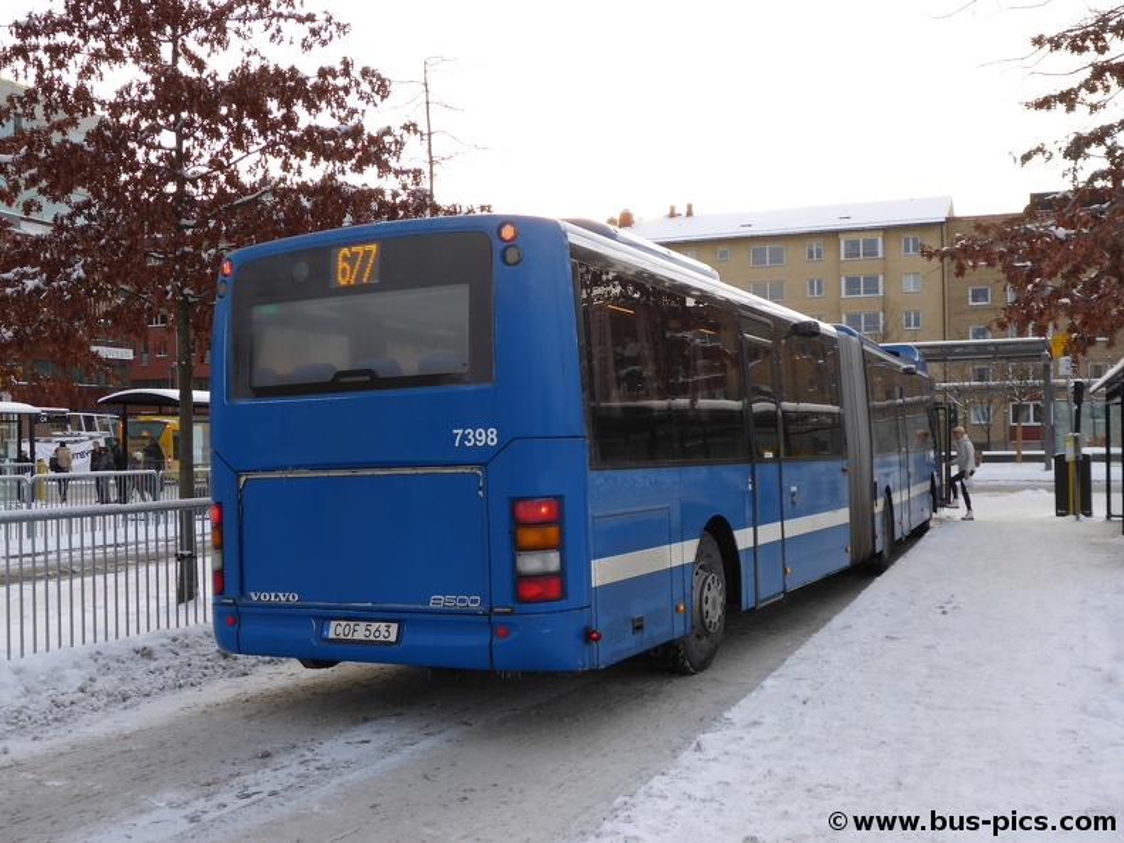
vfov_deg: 39.7
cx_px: 562
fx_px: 1169
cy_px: 422
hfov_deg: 51.4
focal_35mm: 36
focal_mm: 6.4
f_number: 3.9
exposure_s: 1/125
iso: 100
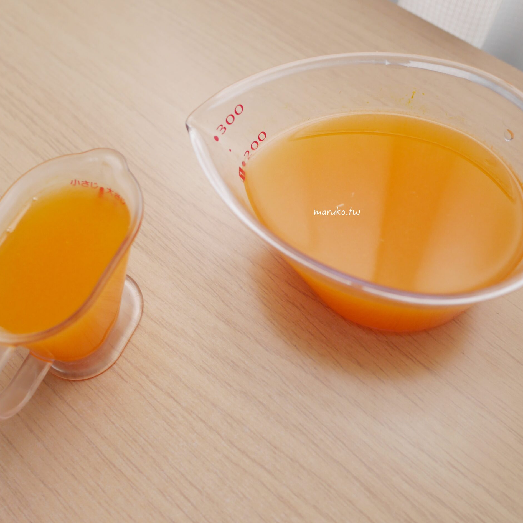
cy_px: 262
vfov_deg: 46.0
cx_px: 262
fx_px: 615
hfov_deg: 46.0
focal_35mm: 36
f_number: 2.8
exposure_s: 1/60
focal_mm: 15
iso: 500
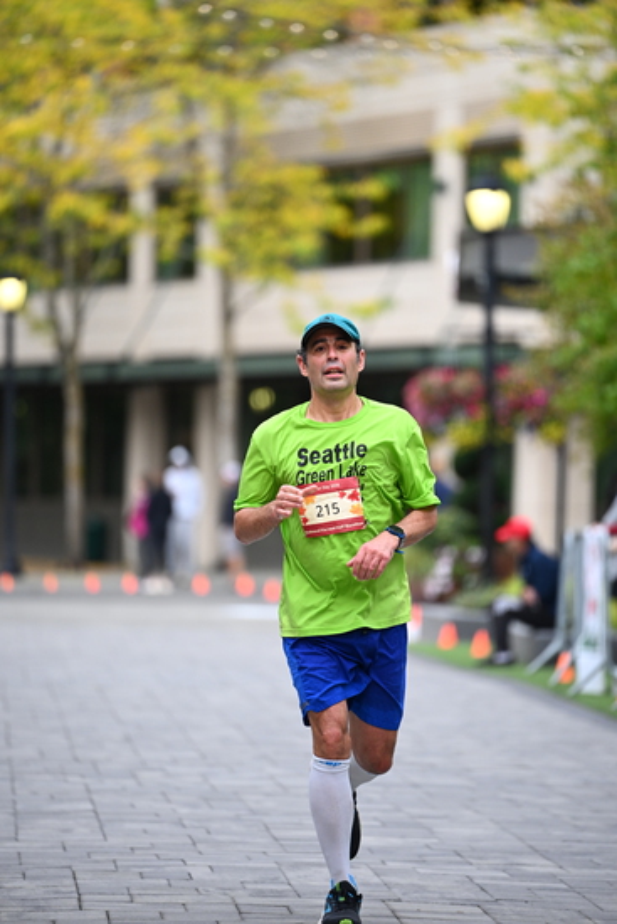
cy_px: 462
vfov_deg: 10.3
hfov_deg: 6.9
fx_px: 5138
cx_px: 308
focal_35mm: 200
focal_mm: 200
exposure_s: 1/1600
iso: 1000
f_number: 2.8
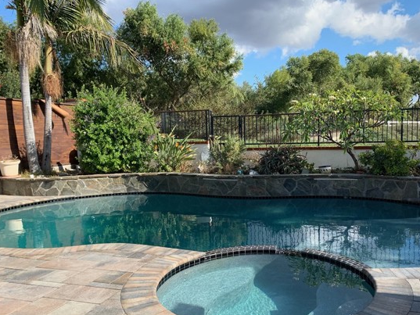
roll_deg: +1.3
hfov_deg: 58.0
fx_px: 376
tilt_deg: -5.8
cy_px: 173
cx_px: 246
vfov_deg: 45.4
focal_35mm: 31
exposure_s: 1/1065
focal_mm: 4.25
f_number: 1.8
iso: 25
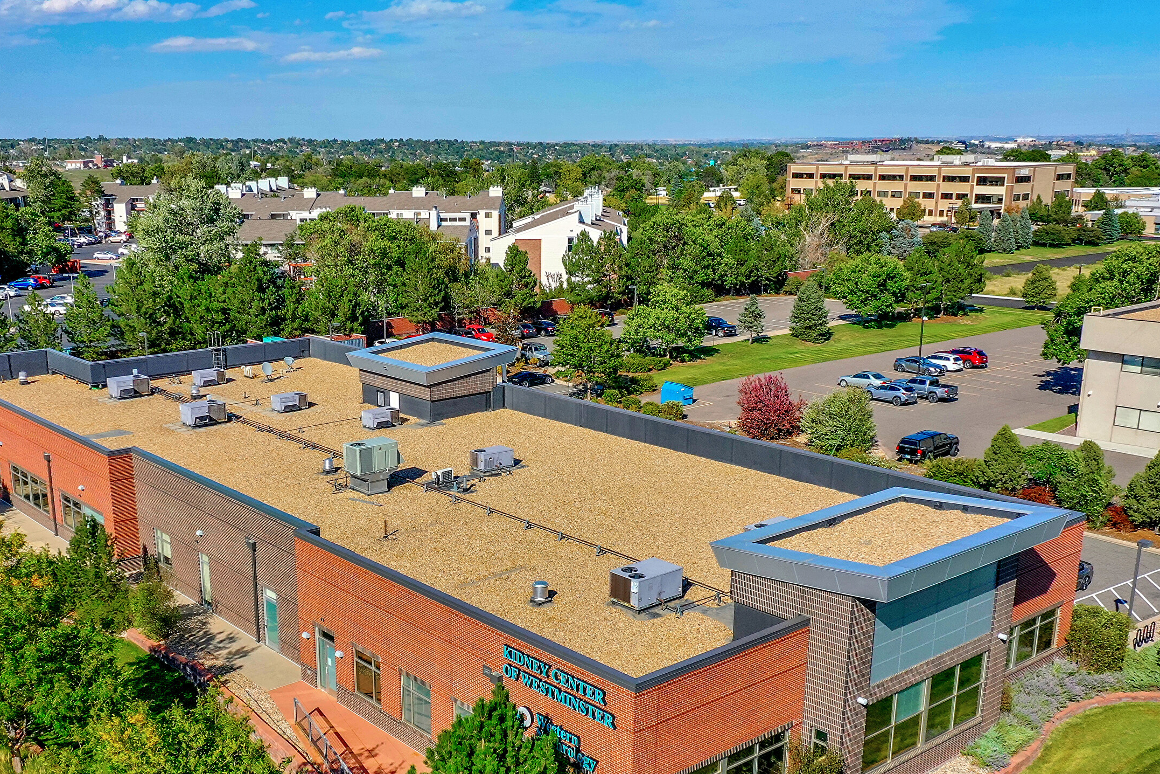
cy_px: 529
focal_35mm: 39
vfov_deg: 33.8
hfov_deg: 49.5
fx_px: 1257
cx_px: 539
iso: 100
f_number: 5.6
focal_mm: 10.26
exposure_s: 1/500
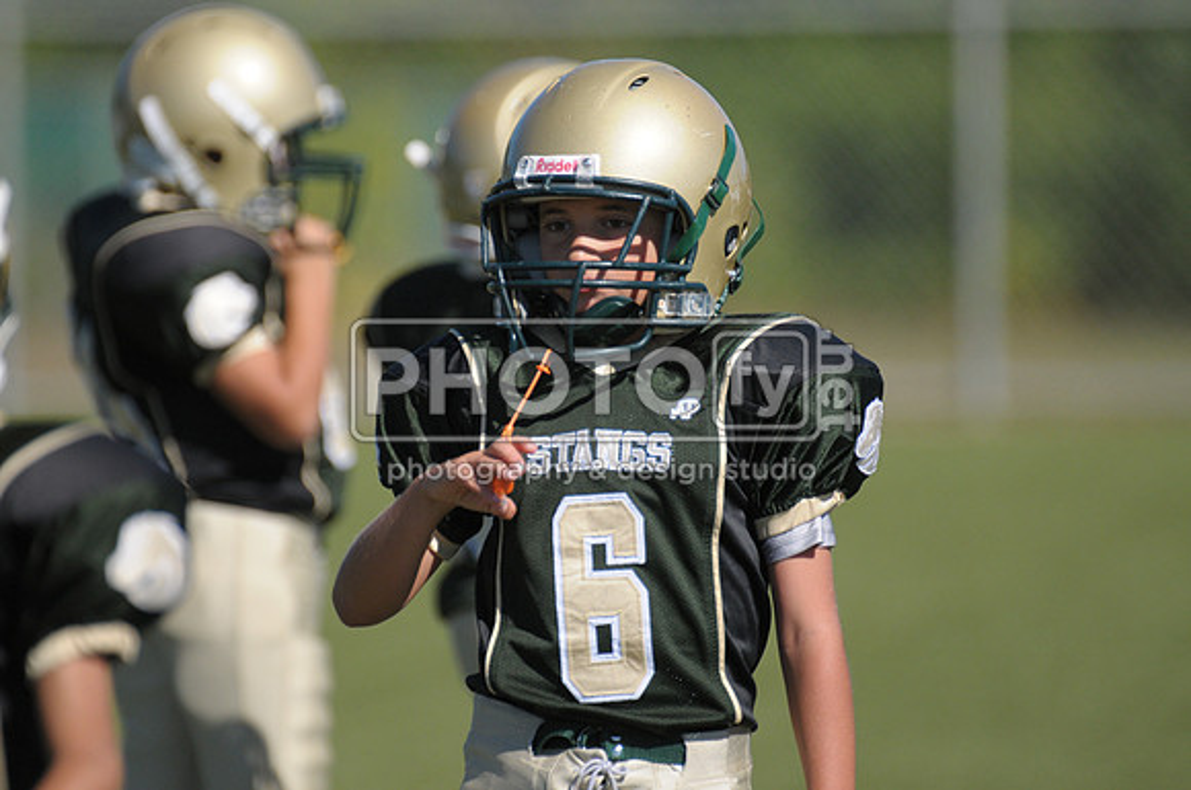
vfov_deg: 2.3
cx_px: 596
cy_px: 395
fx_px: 19822
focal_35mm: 600
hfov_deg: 3.4
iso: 640
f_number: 4
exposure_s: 1/5000
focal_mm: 400
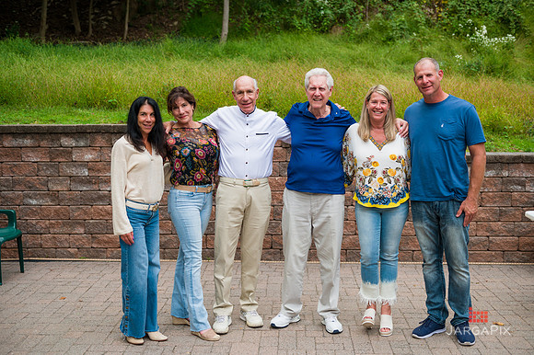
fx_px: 667
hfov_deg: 43.6
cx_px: 267
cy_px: 178
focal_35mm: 45
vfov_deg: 29.8
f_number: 4.5
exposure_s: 1/1000
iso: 200
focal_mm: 45
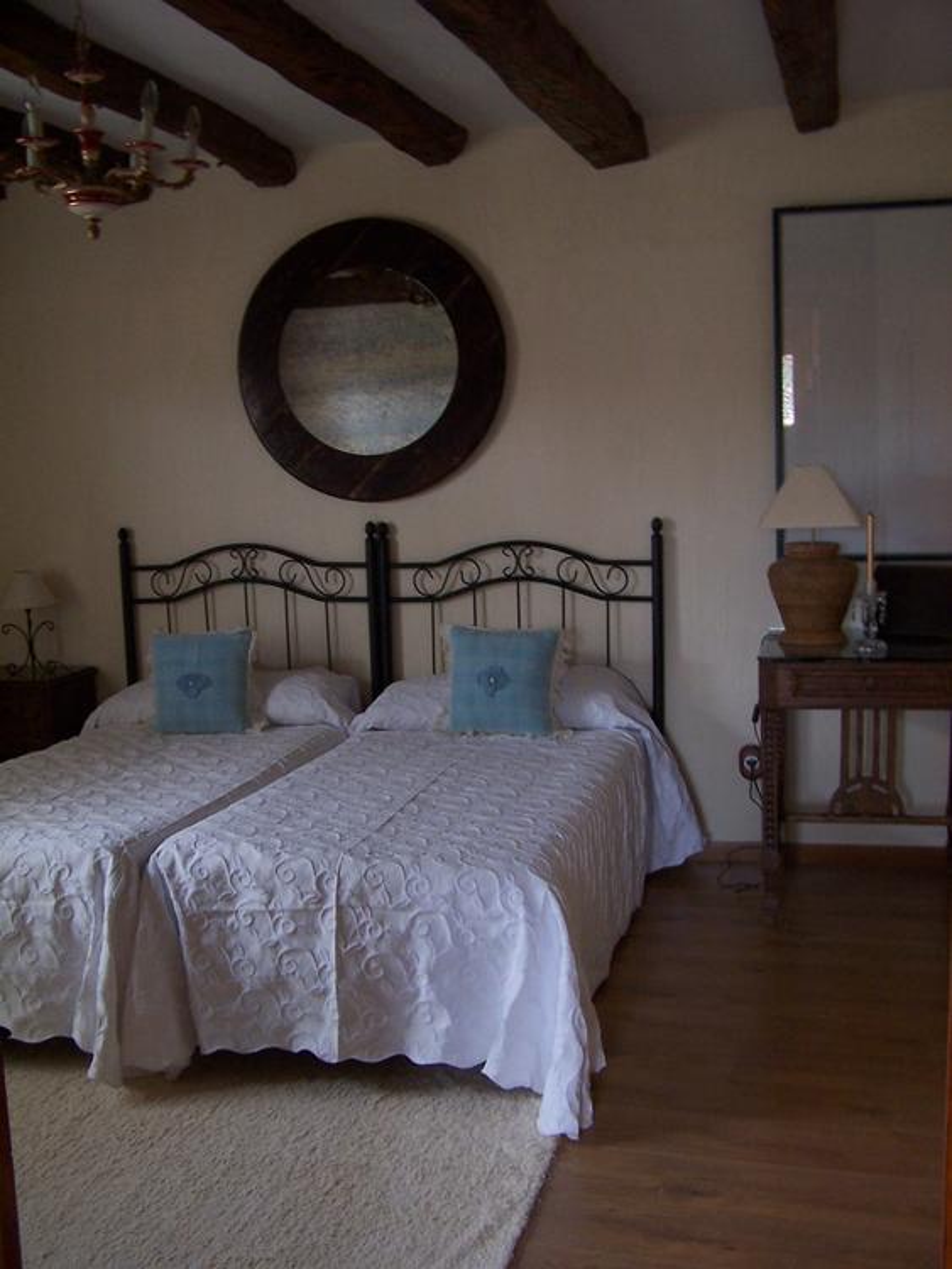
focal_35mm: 38
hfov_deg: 37.7
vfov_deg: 49.0
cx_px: 476
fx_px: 1393
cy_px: 634
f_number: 2.8
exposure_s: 1/8
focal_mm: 6.3
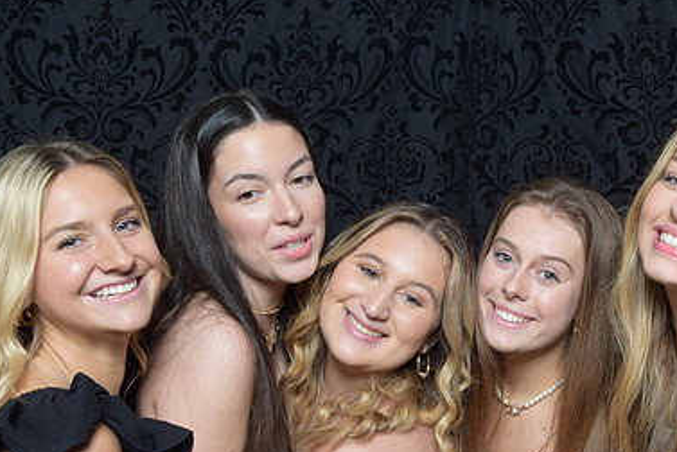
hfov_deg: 33.1
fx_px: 1129
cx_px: 458
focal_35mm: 60
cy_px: 322
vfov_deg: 22.5
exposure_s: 1/60
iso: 500
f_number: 20
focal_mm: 26
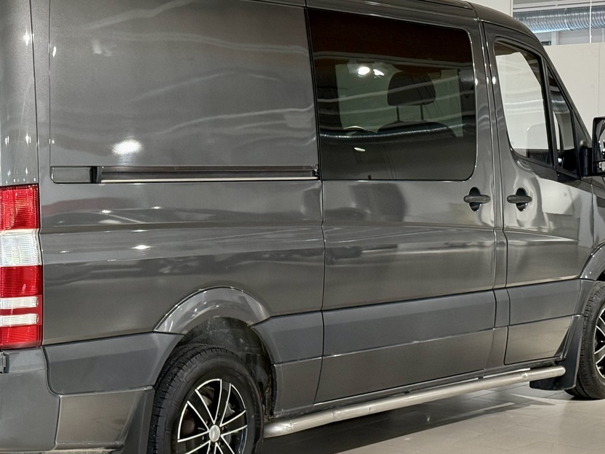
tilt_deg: -2.6
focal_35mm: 83
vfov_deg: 17.8
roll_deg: -0.5
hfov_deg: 23.4
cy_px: 210
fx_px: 1451
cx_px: 181
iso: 250
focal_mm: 6.76
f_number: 1.78
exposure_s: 1/100
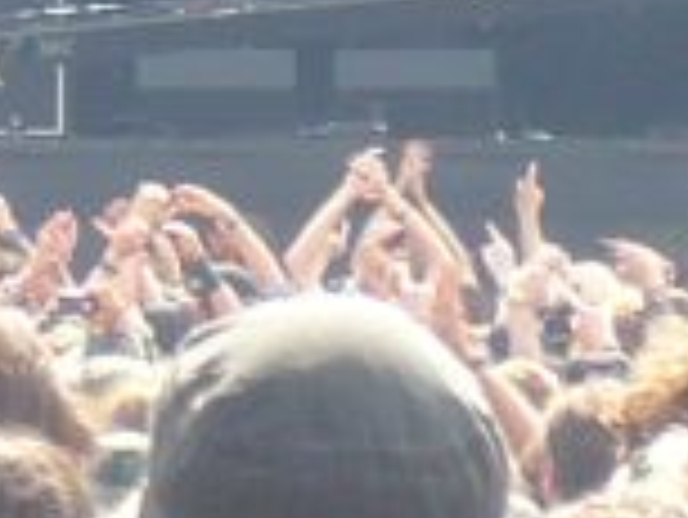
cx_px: -247
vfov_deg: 1.9
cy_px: -149
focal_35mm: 779
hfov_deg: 2.5
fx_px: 15495
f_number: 5.6
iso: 100
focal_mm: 16.4
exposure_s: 1/80
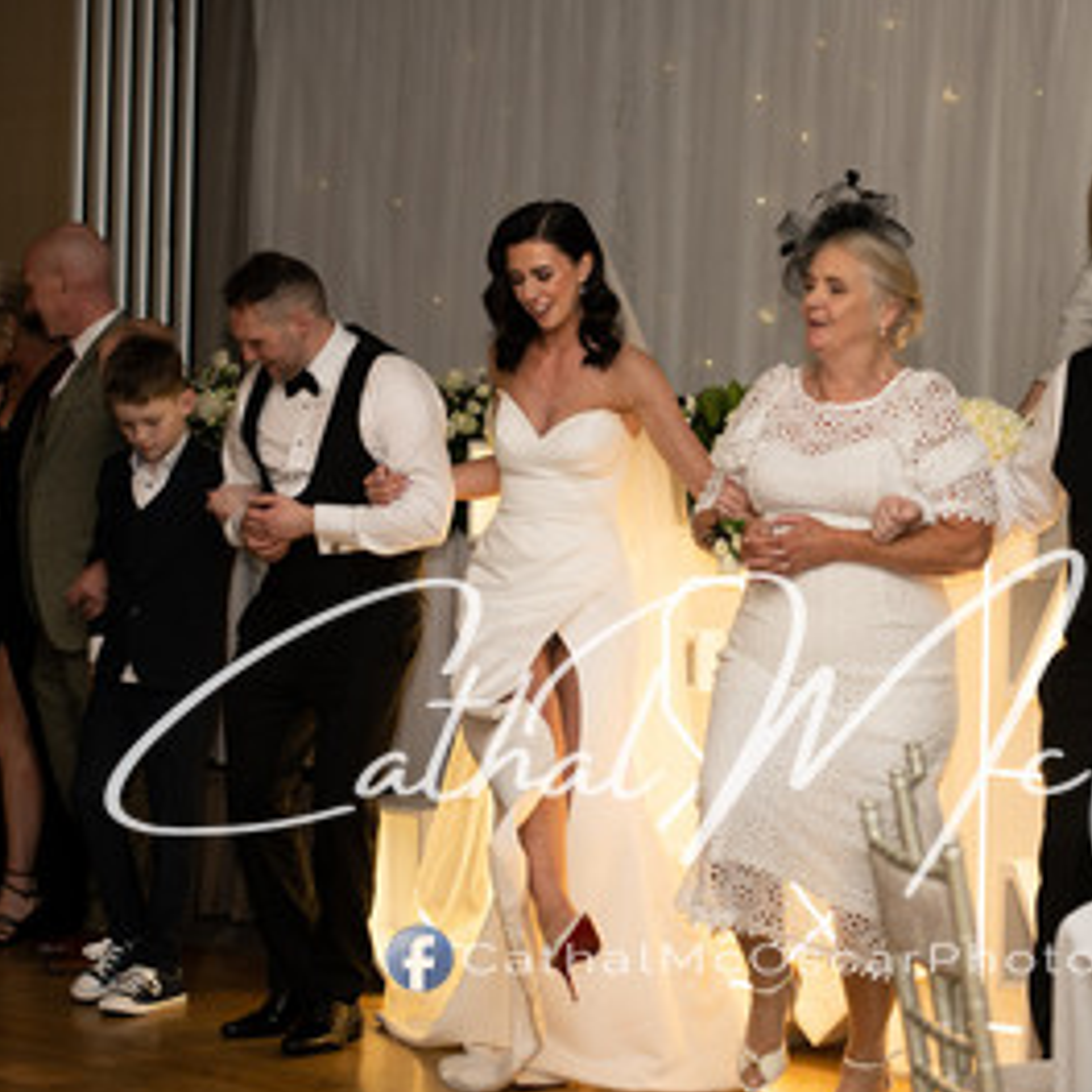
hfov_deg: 12.0
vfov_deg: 12.0
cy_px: 475
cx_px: 701
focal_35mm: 146
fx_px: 5211
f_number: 2.8
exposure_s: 1/200
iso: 400
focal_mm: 100
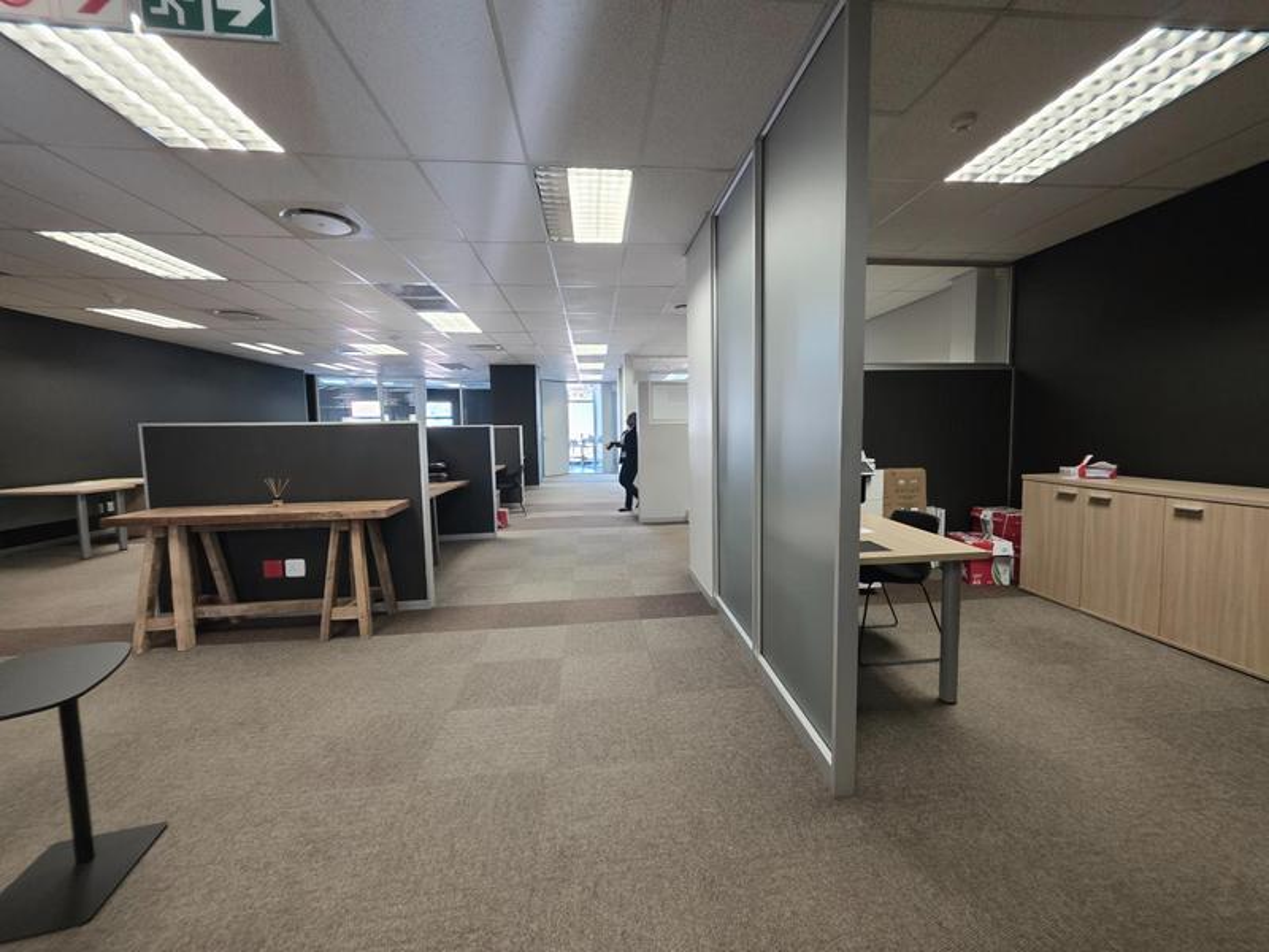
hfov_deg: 106.2
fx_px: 477
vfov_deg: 89.9
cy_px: 476
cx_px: 634
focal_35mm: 13
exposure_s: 1/50
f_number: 1.9
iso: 320
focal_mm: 2.2
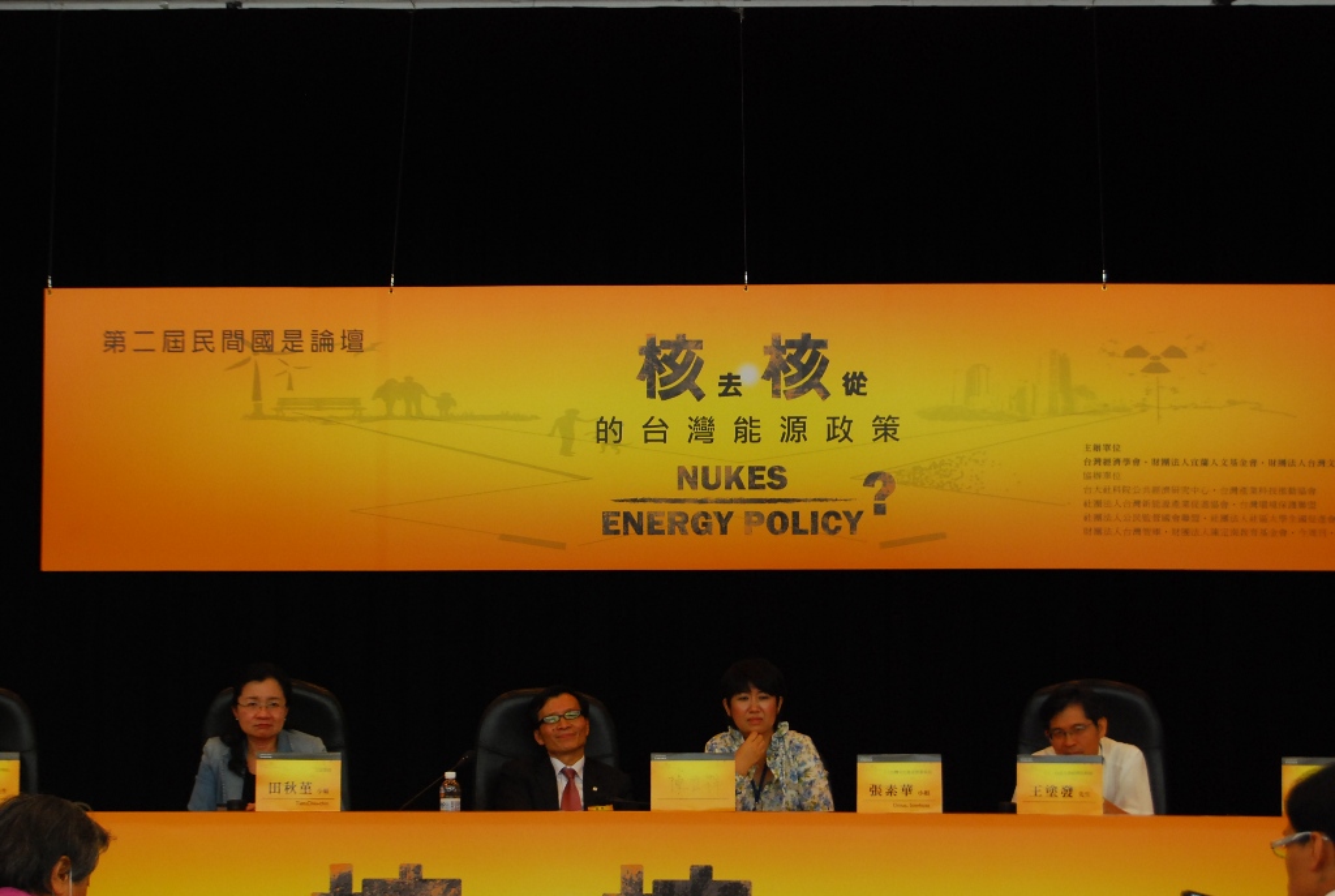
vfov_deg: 16.6
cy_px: 448
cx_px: 668
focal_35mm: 82
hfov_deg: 24.6
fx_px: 3065
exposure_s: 1/20
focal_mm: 55
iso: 800
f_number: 5.6
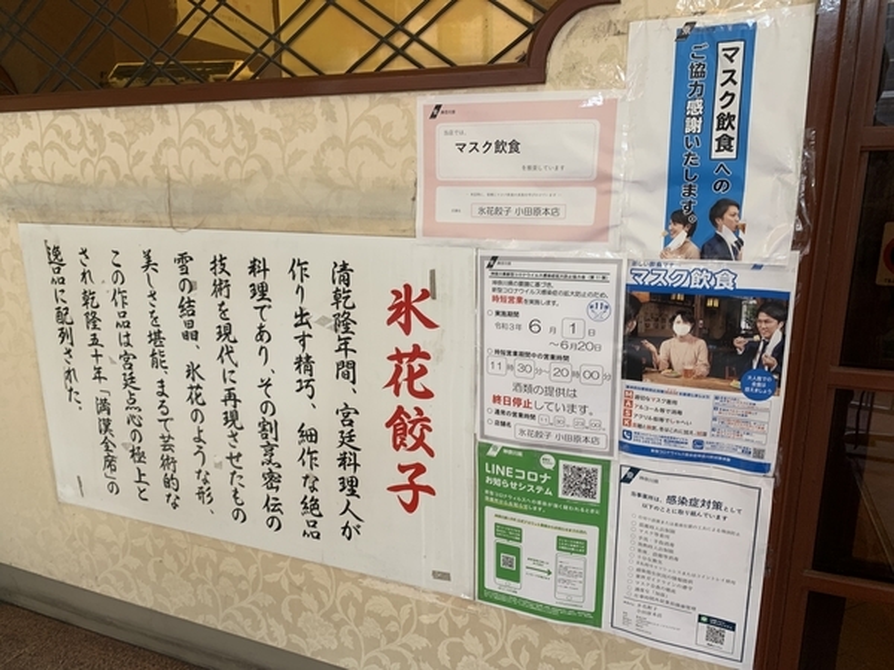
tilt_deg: -13.6
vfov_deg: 53.1
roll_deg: +0.5
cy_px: 335
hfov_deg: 67.3
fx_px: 671
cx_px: 447
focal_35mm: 26
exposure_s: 1/50
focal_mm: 4.25
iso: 80
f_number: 1.8
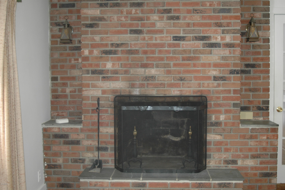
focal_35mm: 48
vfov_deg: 28.0
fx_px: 380
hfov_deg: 41.1
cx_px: 142
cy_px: 95
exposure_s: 1/60
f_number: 4
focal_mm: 32
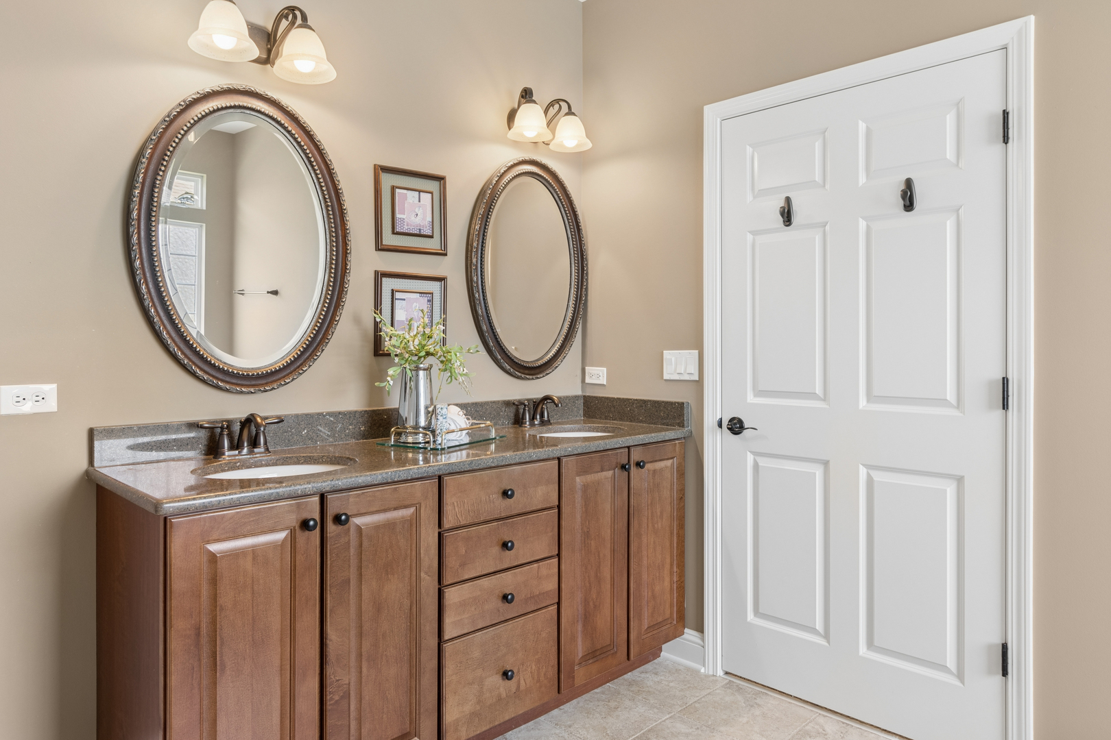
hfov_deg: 81.2
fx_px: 648
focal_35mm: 21
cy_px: 370
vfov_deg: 59.5
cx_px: 556
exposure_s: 1/8
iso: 250
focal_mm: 14
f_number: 8
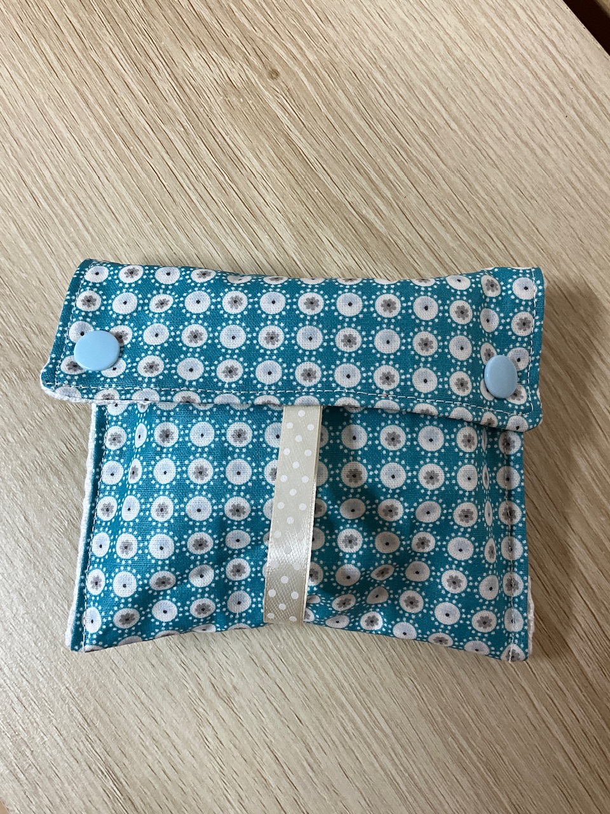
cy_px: 407
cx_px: 305
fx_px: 681
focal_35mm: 29
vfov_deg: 61.7
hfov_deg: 48.2
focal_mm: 3
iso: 64
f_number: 1.8
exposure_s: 1/66
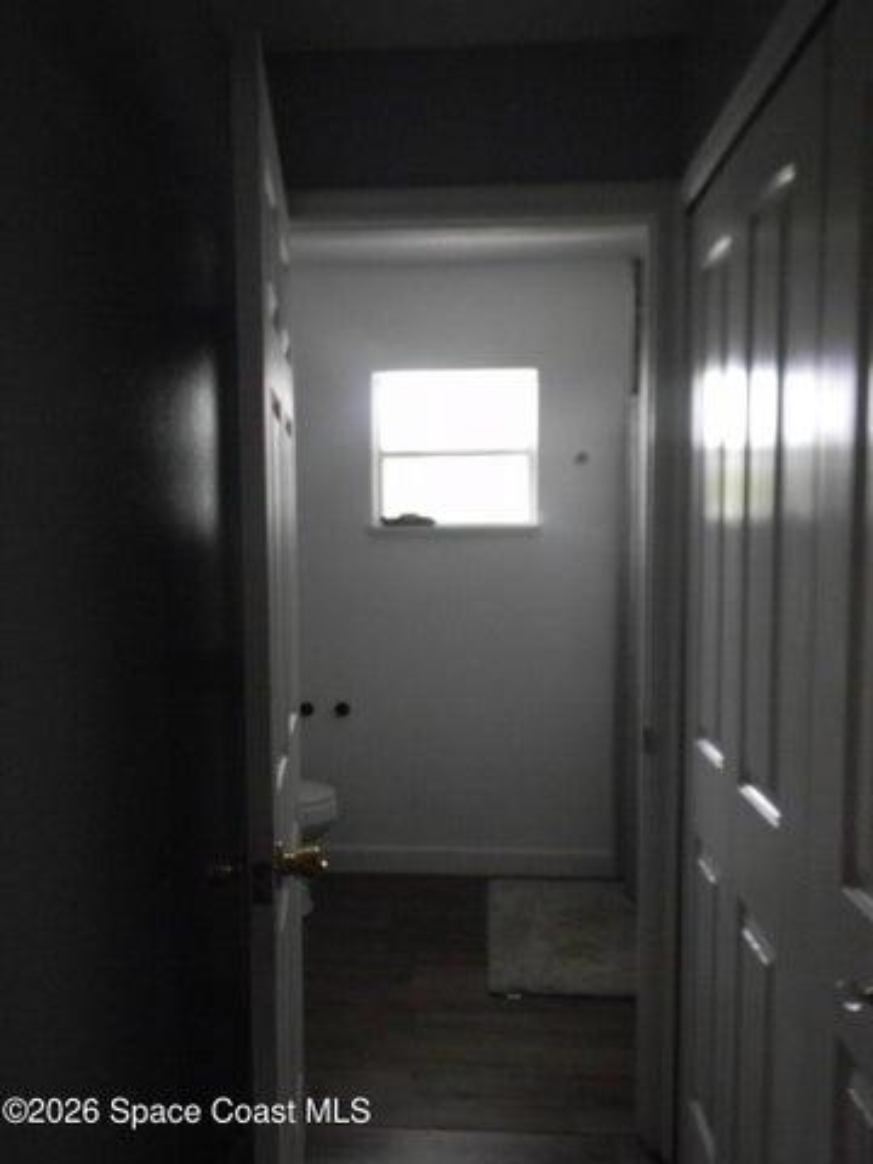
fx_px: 942
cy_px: 582
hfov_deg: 49.7
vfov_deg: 63.4
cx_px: 436
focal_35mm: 28
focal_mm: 5
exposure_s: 1/99.8
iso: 400
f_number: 3.5
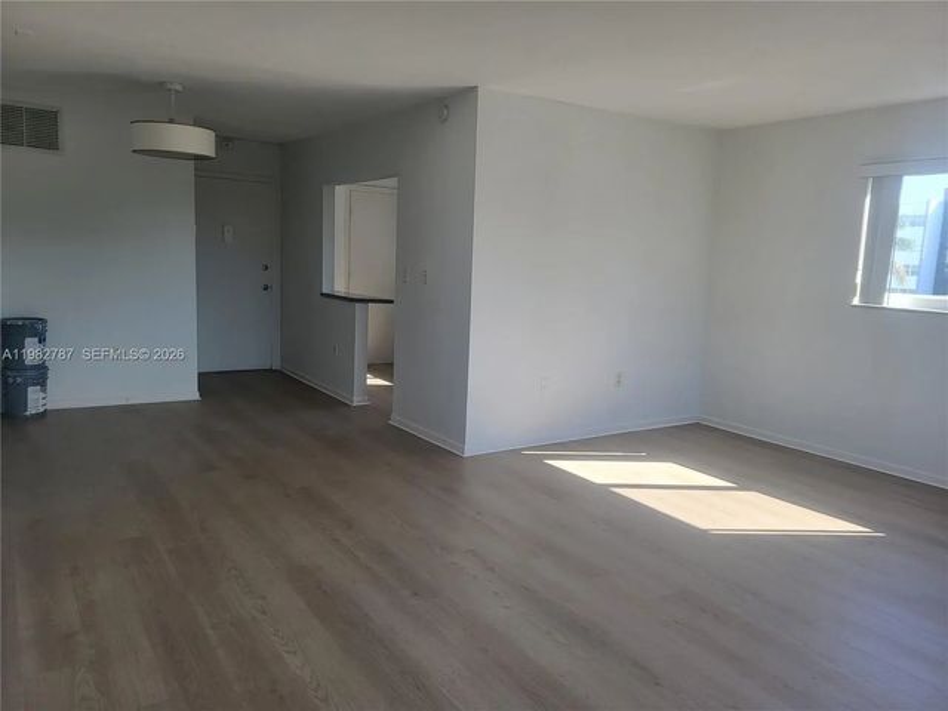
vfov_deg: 53.1
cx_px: 474
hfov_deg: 67.3
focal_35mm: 26
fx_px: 712
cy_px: 356
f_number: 1.8
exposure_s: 1/133
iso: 40
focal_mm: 5.4
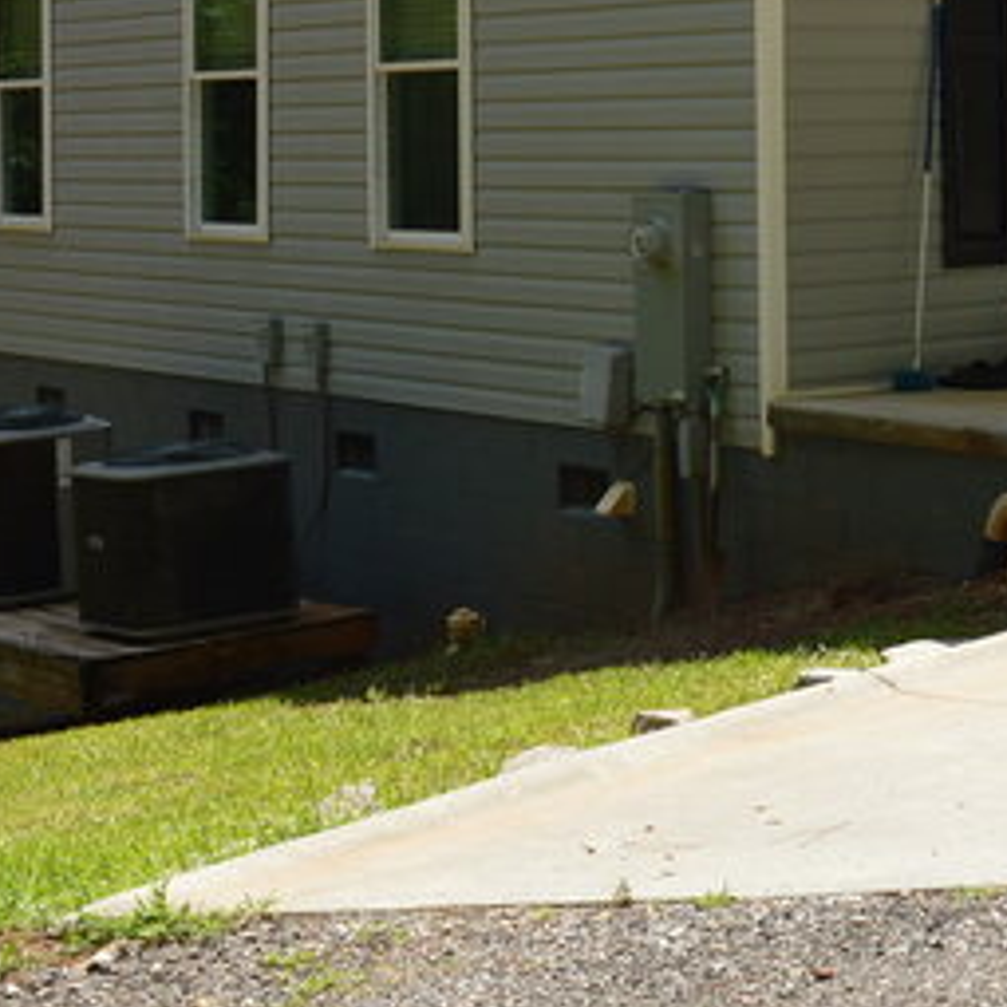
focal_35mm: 81
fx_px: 2666
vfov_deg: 20.8
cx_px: 1418
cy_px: 51
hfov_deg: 19.2
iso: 100
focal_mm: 18
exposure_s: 1/200
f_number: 8
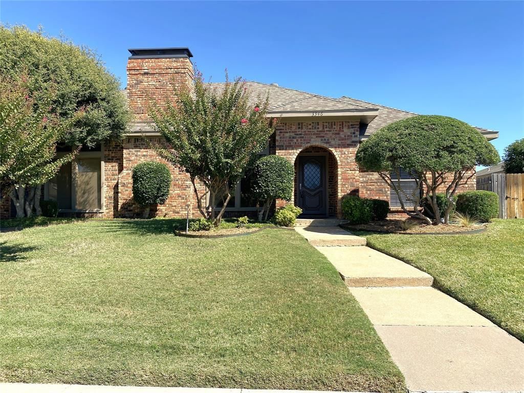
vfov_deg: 53.1
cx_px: 262
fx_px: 394
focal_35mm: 26
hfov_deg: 67.3
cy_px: 196
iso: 32
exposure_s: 1/2105
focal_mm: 4.25
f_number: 1.8
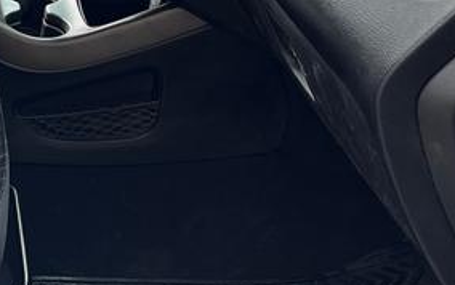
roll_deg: -5.2
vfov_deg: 14.1
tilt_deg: -32.9
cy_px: 152
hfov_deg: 21.3
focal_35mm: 93
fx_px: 1154
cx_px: -29
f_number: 1.6
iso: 40
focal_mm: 5.1
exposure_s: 1/276
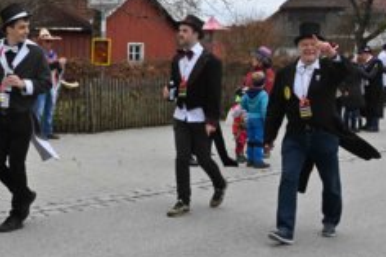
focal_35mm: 73
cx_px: 155
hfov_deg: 27.7
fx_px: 782
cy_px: 129
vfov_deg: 18.6
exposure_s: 1/640
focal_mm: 43
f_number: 13
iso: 2500
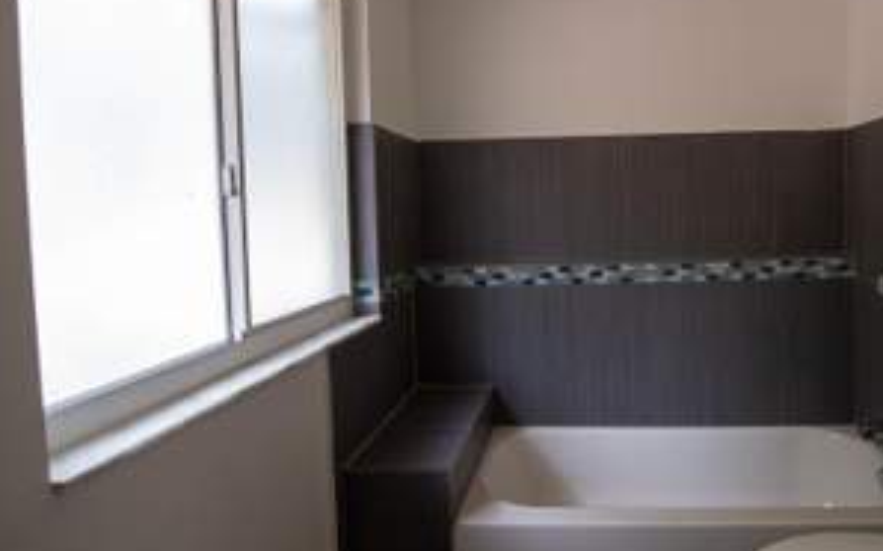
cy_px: 240
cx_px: 563
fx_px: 553
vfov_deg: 52.8
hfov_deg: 75.5
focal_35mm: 23
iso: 500
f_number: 4
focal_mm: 14
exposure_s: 1/60
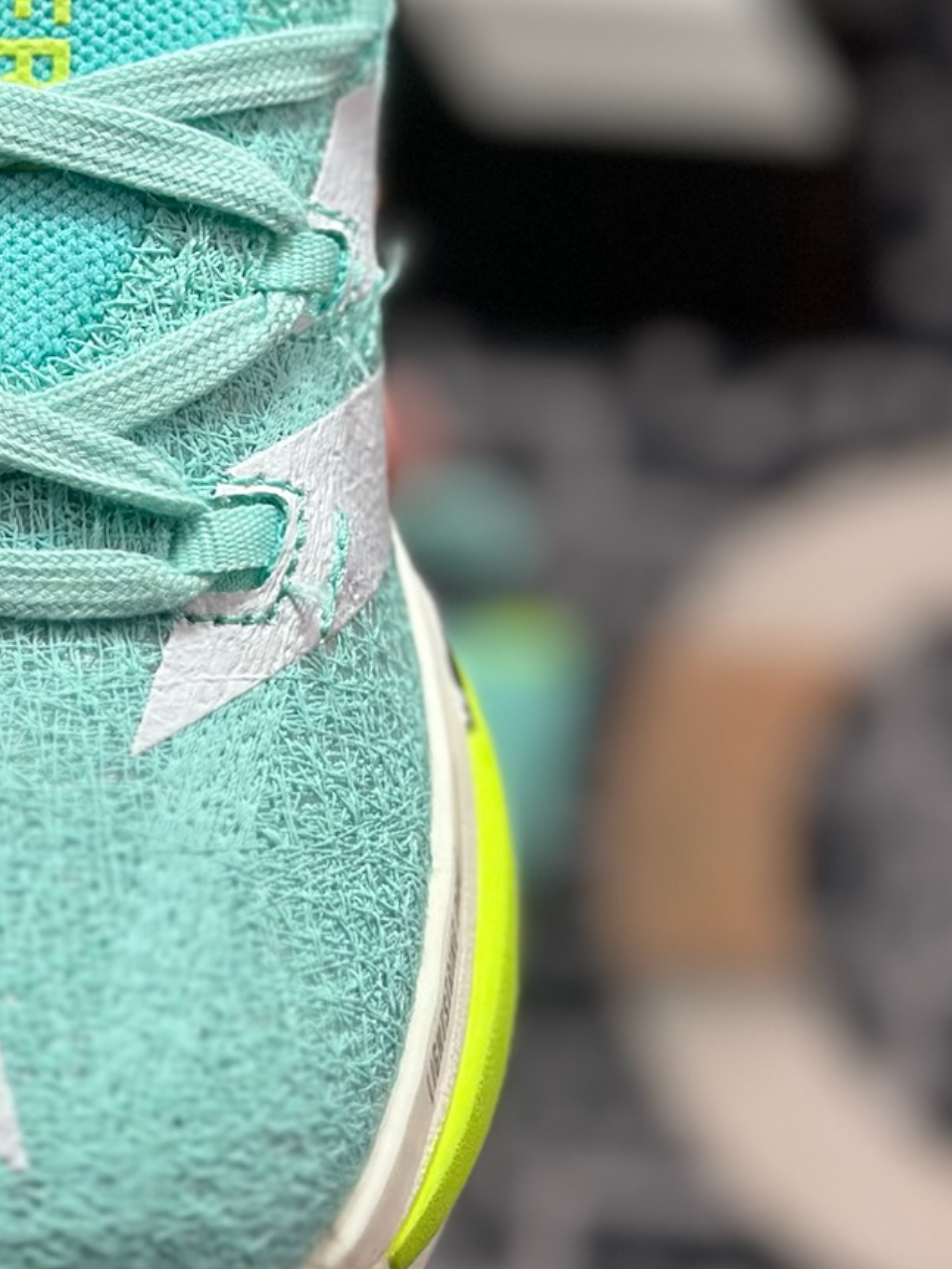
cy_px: 258
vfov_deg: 17.1
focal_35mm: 114
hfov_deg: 12.8
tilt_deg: -54.1
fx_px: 4178
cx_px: -21
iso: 80
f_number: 1.78
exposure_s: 1/1289
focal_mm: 6.86
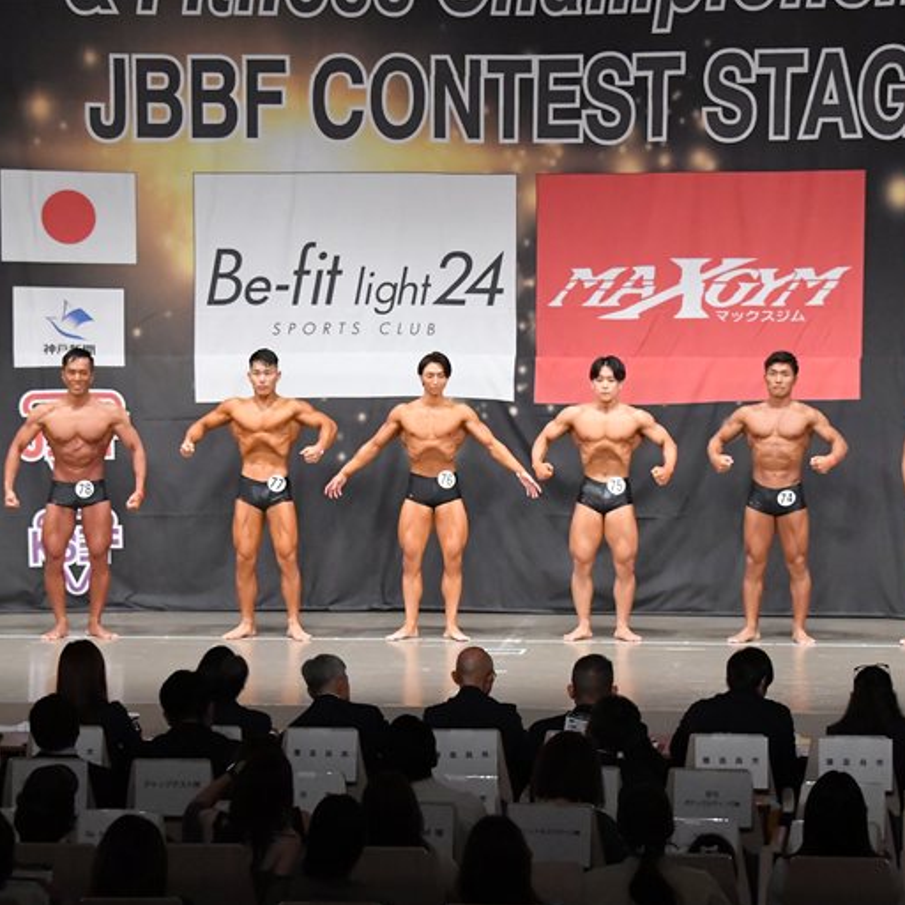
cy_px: 452
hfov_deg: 16.1
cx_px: 457
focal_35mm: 108
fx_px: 3194
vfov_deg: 16.1
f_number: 5.6
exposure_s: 1/400
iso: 8000
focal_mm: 56
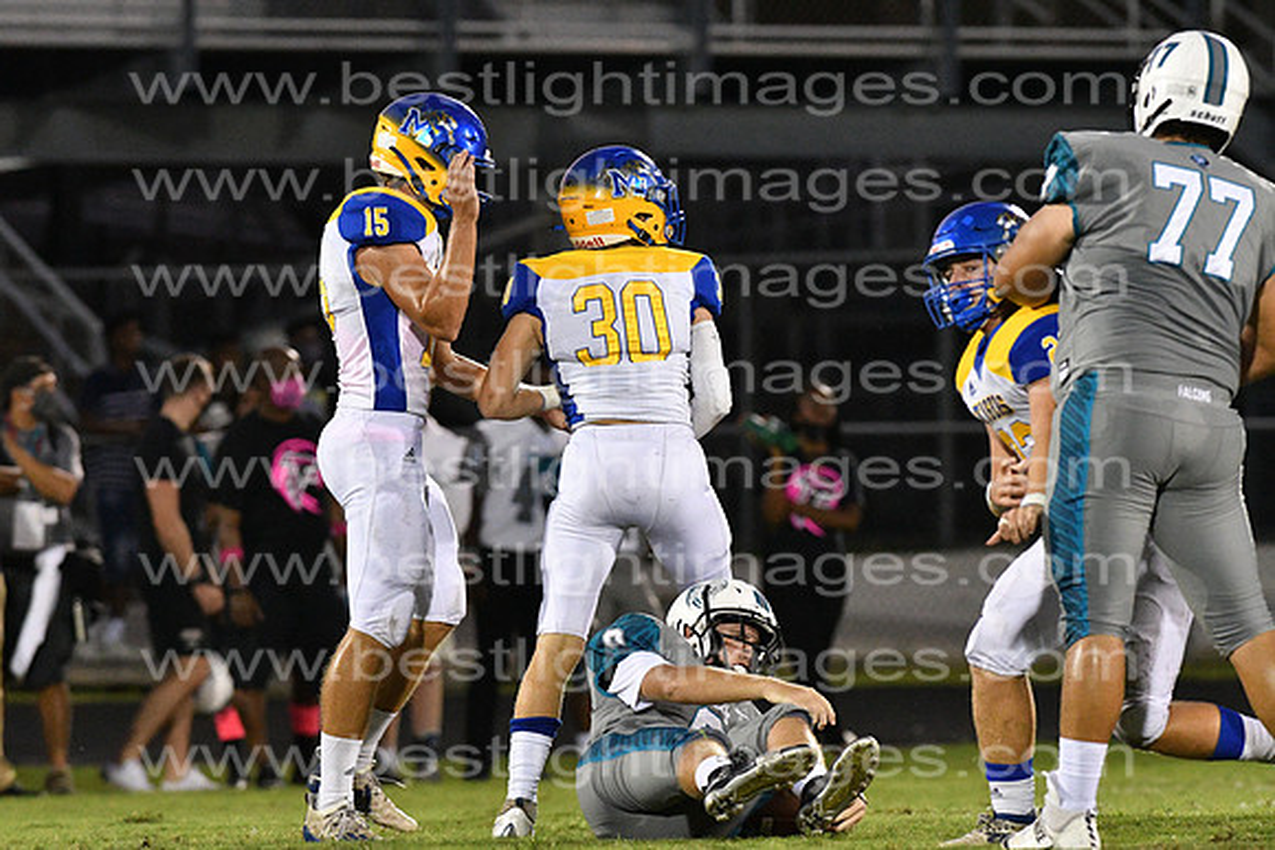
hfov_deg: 4.6
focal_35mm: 450
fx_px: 15940
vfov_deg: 3.1
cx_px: 638
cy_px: 425
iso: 8000
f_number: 4.5
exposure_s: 1/800
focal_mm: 300
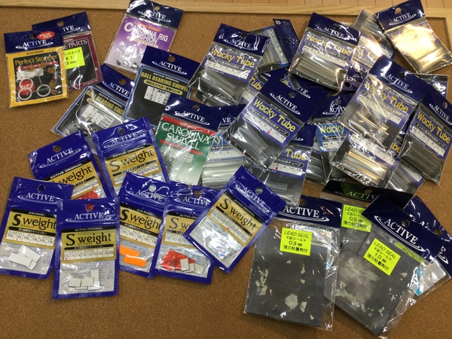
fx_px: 405
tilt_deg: -73.2
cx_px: 226
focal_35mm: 31
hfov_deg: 58.4
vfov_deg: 45.4
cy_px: 170
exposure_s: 1/40
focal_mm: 3.3
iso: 25
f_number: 2.4
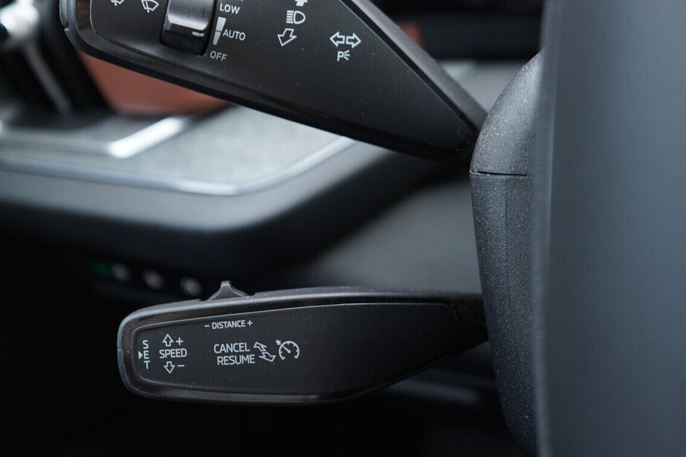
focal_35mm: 46
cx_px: 251
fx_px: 876
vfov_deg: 29.1
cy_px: 169
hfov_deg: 42.4
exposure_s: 1/40
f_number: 2.8
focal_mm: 24
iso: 400
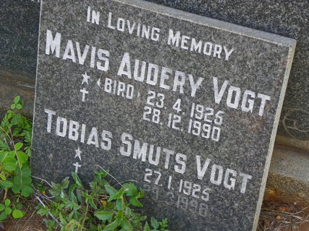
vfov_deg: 15.2
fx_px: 866
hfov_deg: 20.2
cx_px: 154
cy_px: 116
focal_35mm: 97
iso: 64
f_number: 4
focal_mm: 17.3
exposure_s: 1/40
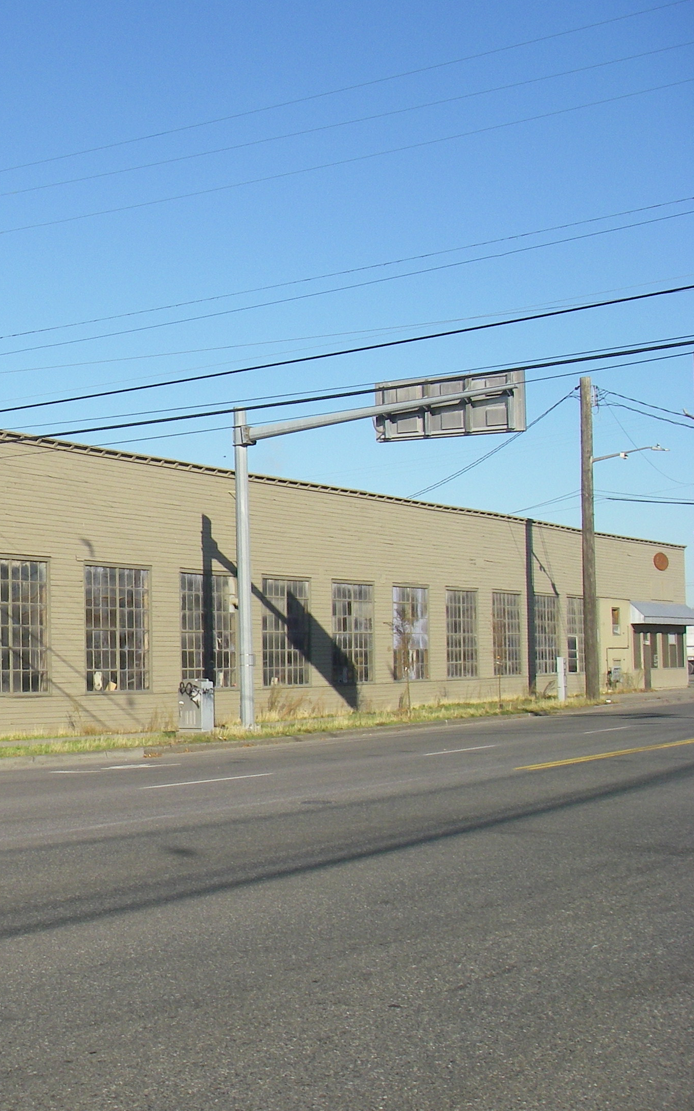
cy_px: 561
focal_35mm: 57
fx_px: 1725
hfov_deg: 21.5
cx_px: -87
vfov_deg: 35.7
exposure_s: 1/250
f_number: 6.6
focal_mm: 6.3
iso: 64
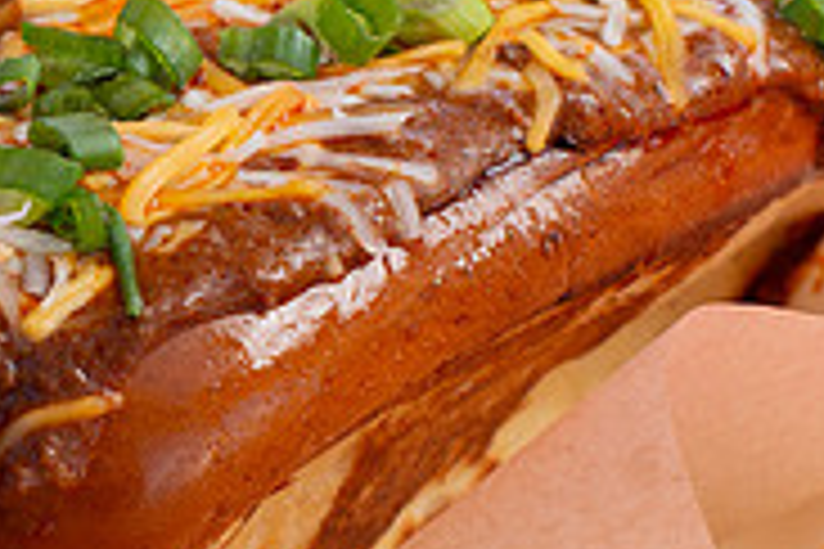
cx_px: -149
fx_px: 5058
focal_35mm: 221
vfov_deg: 6.2
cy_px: 359
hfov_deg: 9.2
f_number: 5.6
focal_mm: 50
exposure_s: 1/200
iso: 200
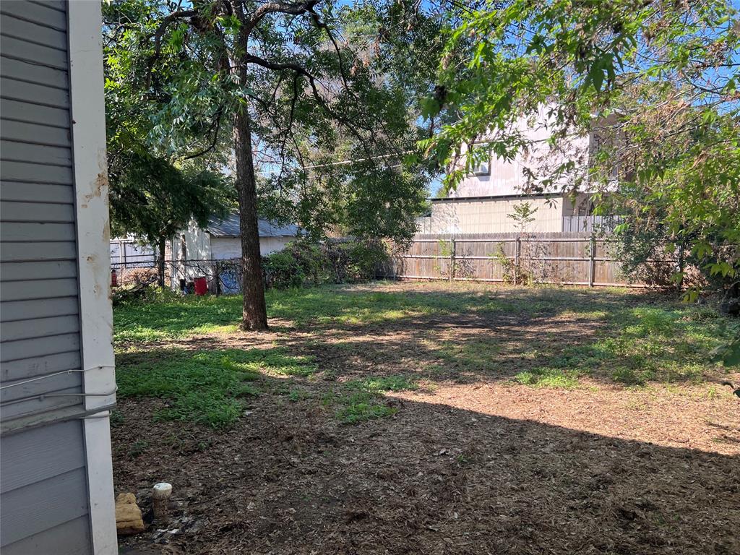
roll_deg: -1.0
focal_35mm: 26
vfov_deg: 53.1
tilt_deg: -3.9
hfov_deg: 67.3
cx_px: 370
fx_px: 556
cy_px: 278
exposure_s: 1/769
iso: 50
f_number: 1.5
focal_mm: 5.7
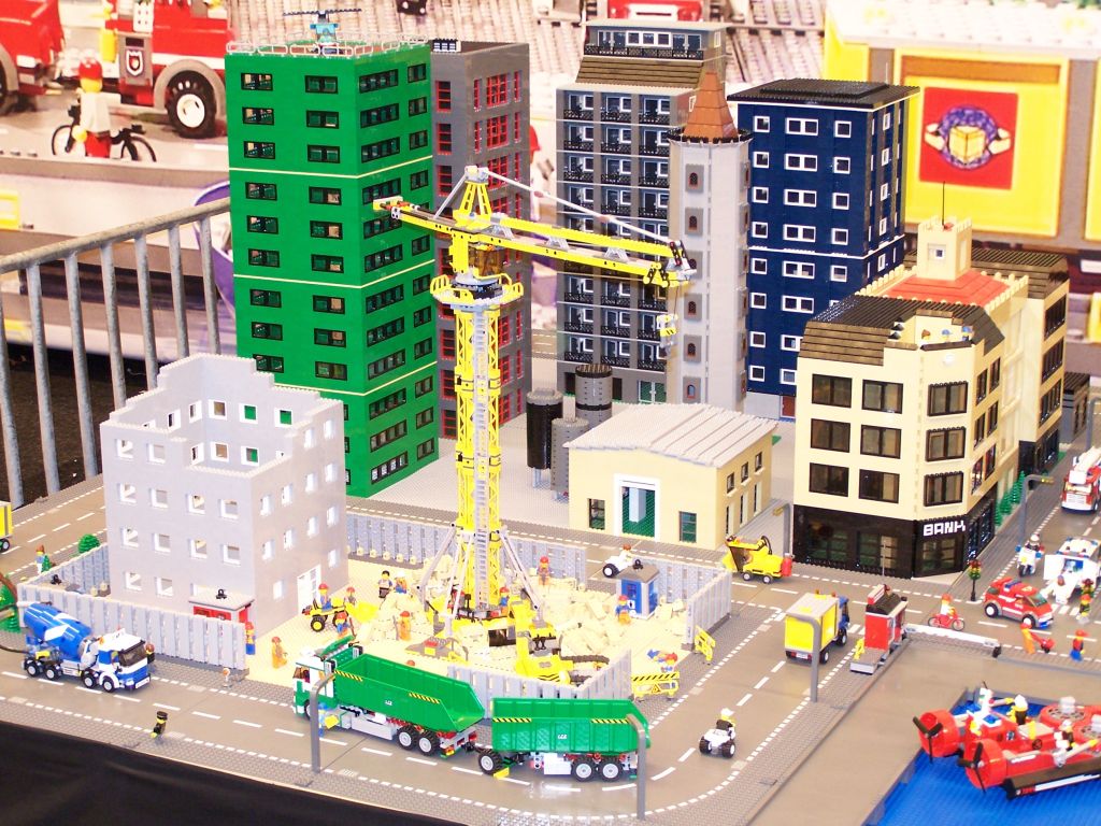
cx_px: 550
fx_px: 2131
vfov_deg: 21.9
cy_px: 413
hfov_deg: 29.0
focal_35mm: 67
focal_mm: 11.1
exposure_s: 1/6
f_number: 3.2
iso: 140
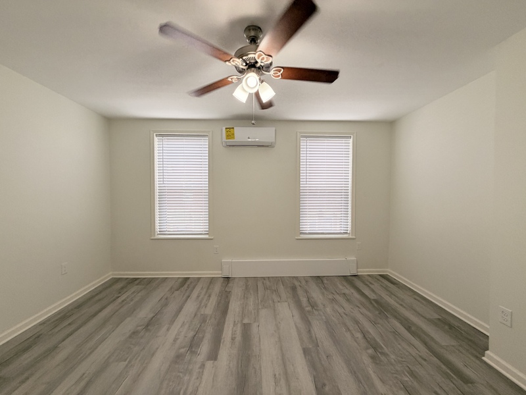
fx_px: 213
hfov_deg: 102.1
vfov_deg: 85.7
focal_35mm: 14
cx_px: 263
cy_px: 198
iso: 200
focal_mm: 2.22
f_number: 2.2
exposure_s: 1/120
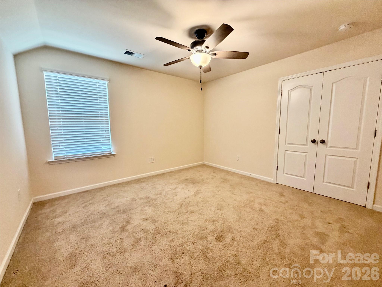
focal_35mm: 14
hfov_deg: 102.1
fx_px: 154
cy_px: 144
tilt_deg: -6.6
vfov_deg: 85.7
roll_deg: +1.2
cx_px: 191
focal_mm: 2.22
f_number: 2.2
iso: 250
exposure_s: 1/60
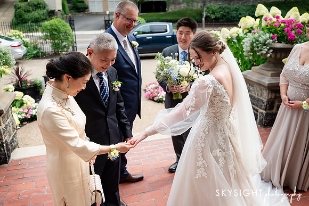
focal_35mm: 33
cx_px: 154
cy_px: 103
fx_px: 280
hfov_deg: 57.7
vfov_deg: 40.4
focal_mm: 31
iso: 1250
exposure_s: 1/5000
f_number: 3.2
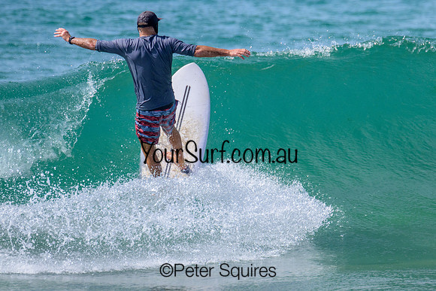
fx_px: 11959
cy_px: 111
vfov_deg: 1.4
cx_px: 264
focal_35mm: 987
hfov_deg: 2.1
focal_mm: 800
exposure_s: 1/2000
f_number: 11
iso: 1250
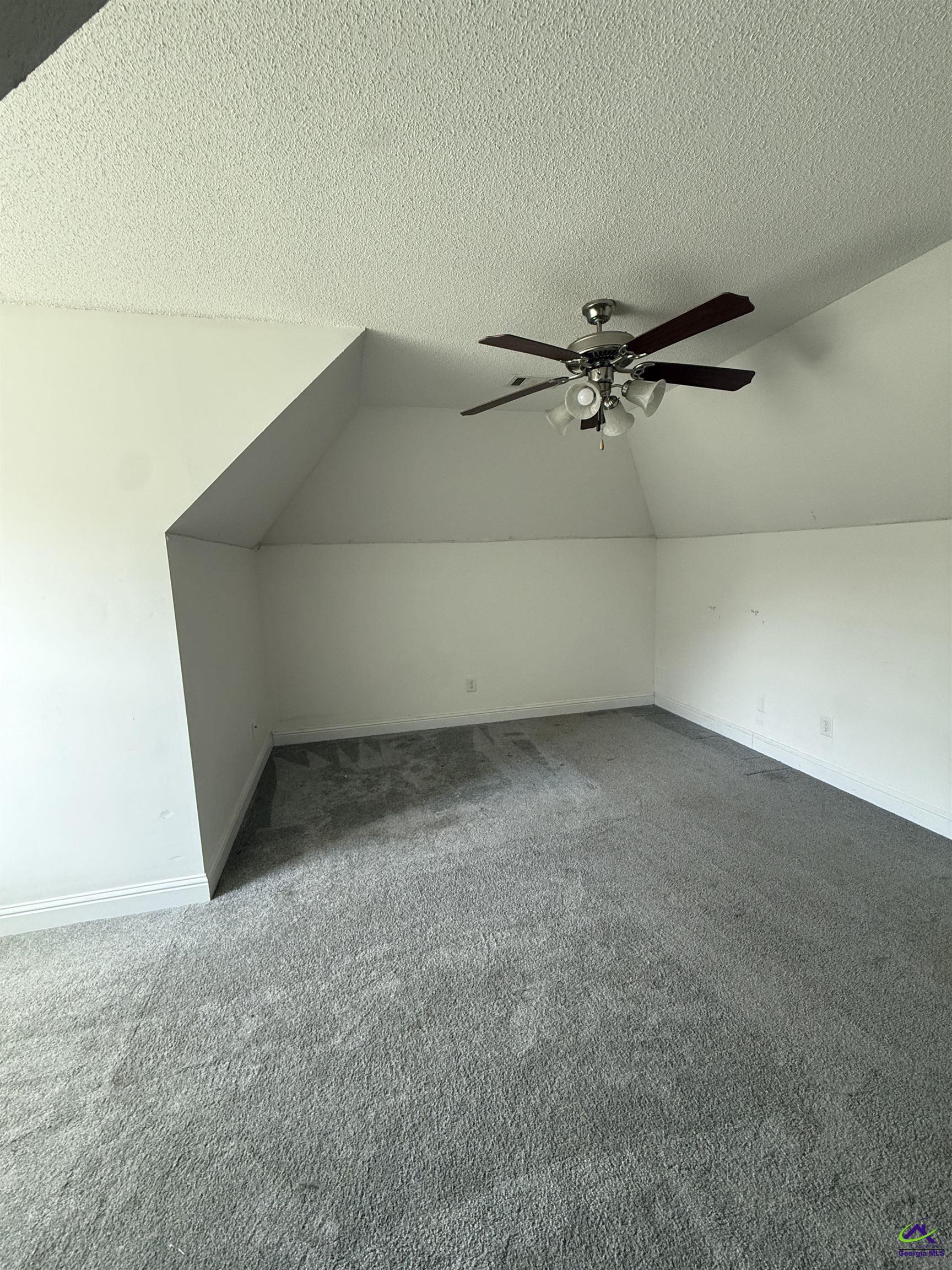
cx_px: 476
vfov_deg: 102.1
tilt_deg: -7.3
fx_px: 513
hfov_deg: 85.7
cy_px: 635
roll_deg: +1.2
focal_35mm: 14
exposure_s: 1/93
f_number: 2.2
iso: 320
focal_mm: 2.22
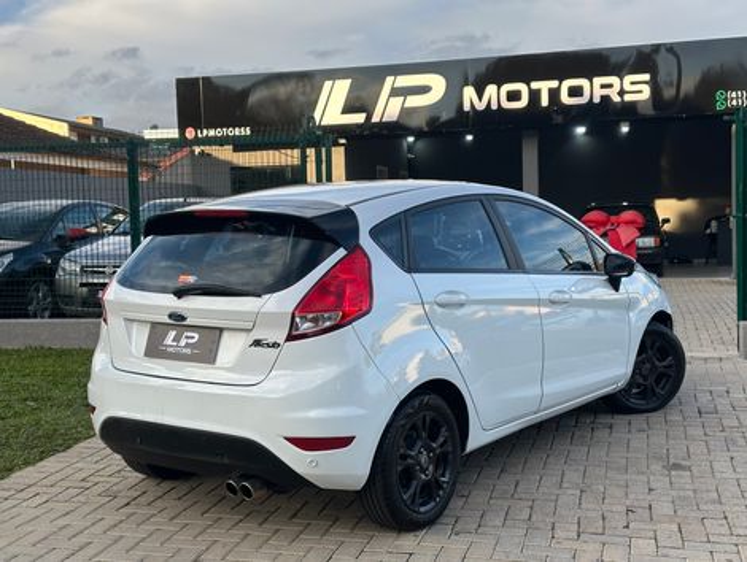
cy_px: 281
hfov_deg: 39.6
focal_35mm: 48
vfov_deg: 30.3
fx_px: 1037
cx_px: 374
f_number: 1.78
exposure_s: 1/694
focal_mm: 6.86
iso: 64
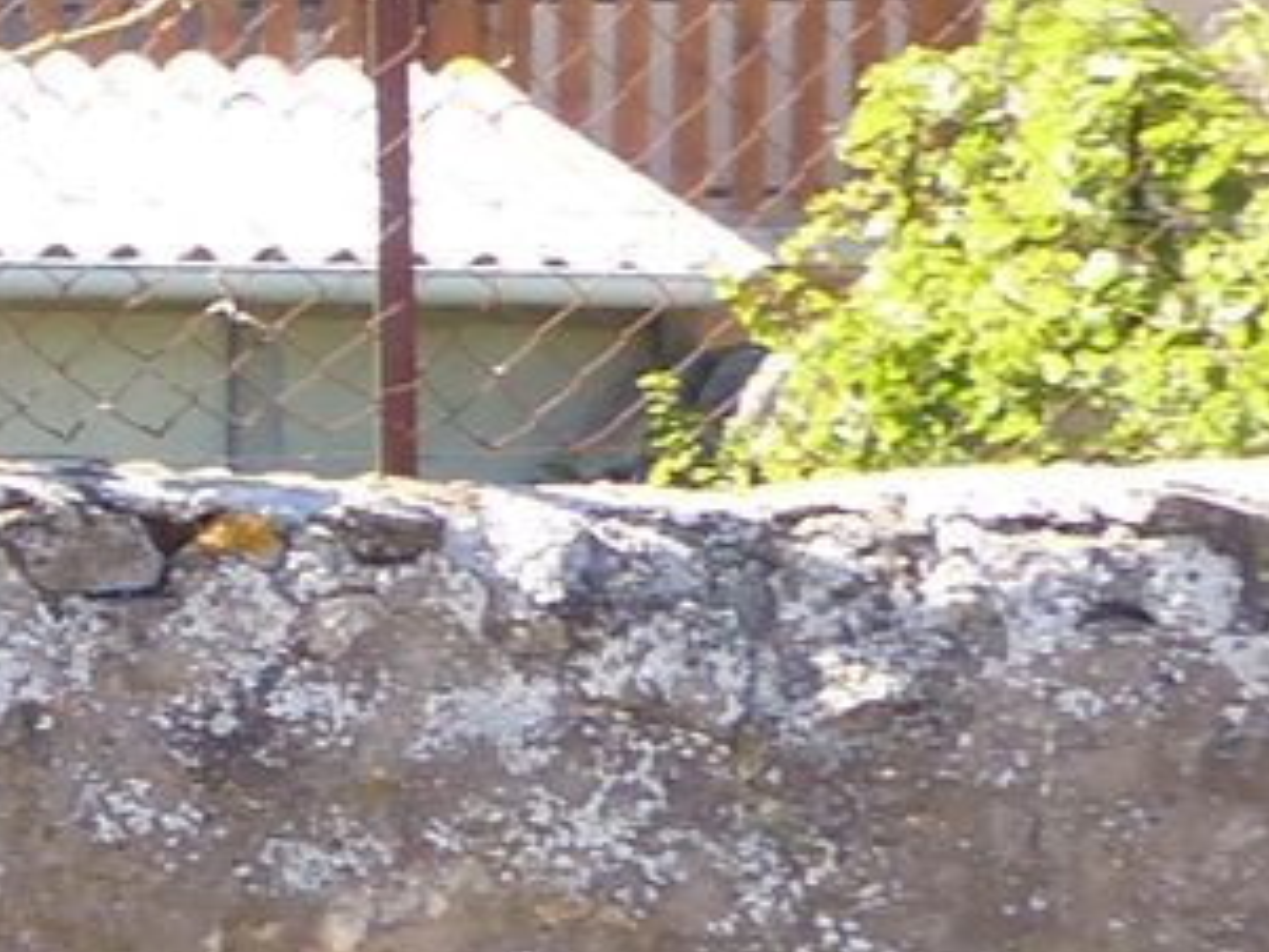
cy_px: 2190
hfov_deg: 4.6
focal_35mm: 405
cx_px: -2837
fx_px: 14853
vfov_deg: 3.6
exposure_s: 1/125
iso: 100
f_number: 4
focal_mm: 10.9
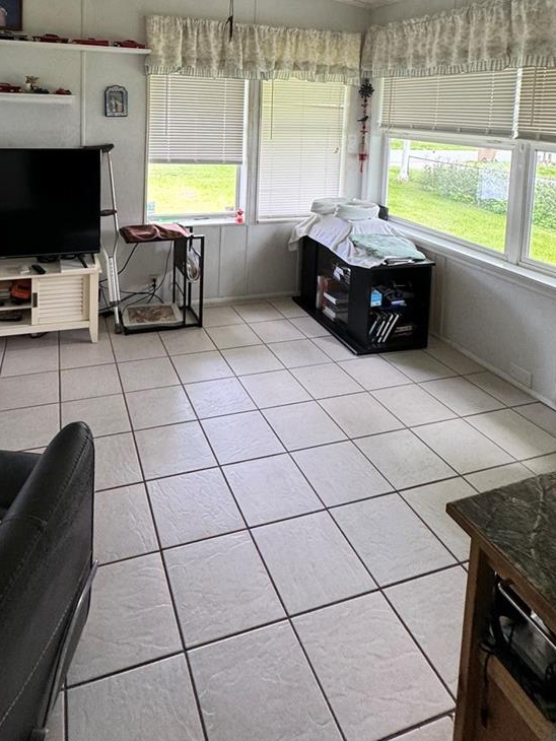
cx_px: 204
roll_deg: -2.6
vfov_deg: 66.9
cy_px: 146
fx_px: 492
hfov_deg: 58.1
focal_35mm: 23
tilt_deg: -5.5
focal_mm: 2.22
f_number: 2.2
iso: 125
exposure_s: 1/99
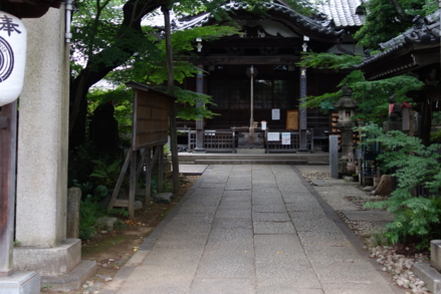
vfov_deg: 26.2
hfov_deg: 38.8
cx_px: 241
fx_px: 625
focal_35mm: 51
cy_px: 83
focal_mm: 10.4
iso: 200
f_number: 1.8
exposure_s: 1/30
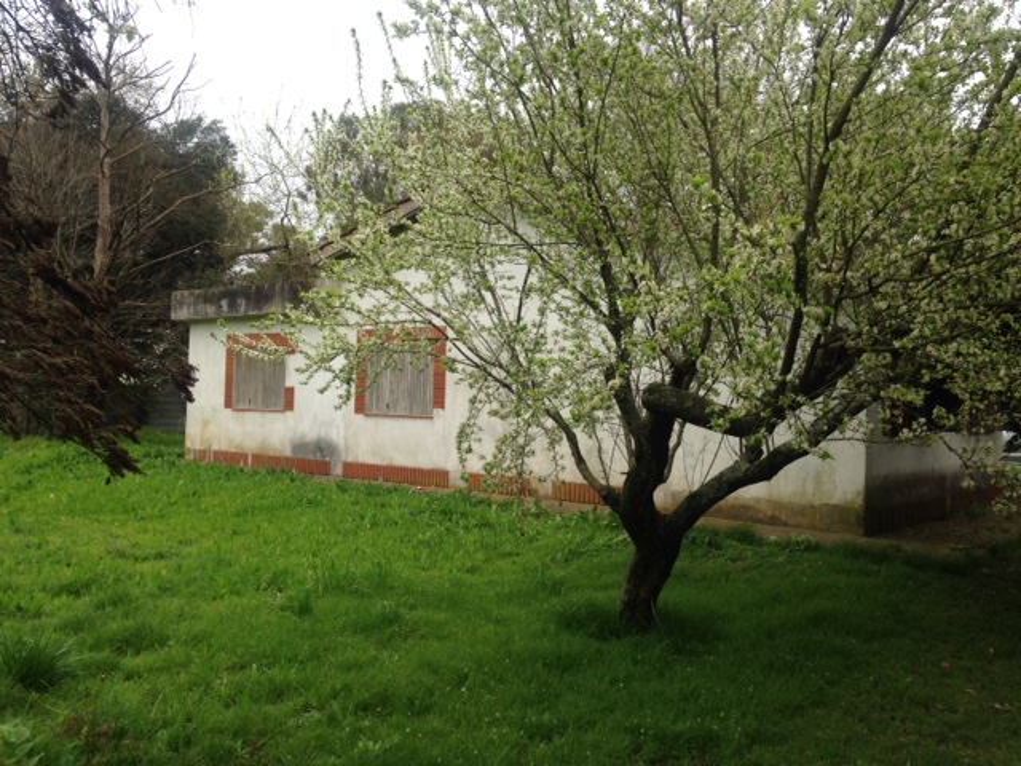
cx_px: 510
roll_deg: -2.1
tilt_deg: +3.3
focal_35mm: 33
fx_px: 973
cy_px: 383
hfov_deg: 55.4
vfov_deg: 42.9
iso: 50
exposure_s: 1/553
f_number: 2.4
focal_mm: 4.12
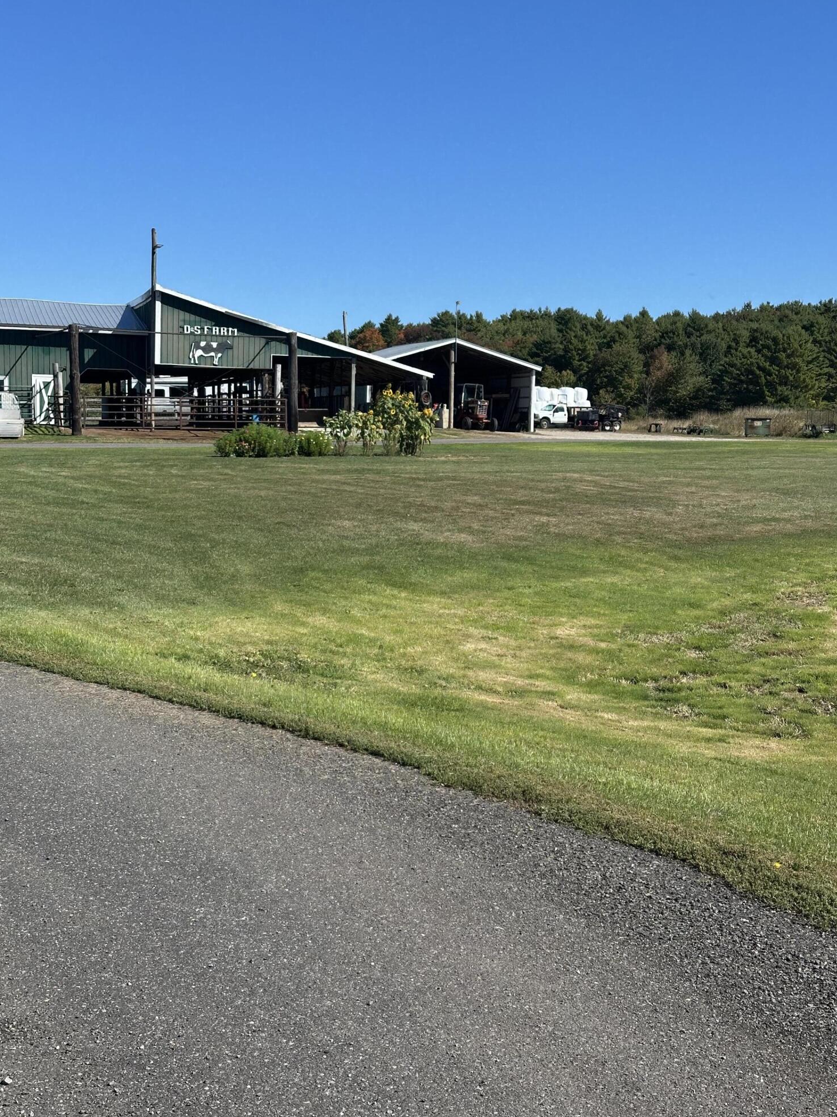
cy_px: 557
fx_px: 1580
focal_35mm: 49
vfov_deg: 38.9
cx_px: 417
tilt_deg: -5.0
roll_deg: -1.0
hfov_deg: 29.7
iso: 64
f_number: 1.78
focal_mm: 6.86
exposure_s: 1/3731
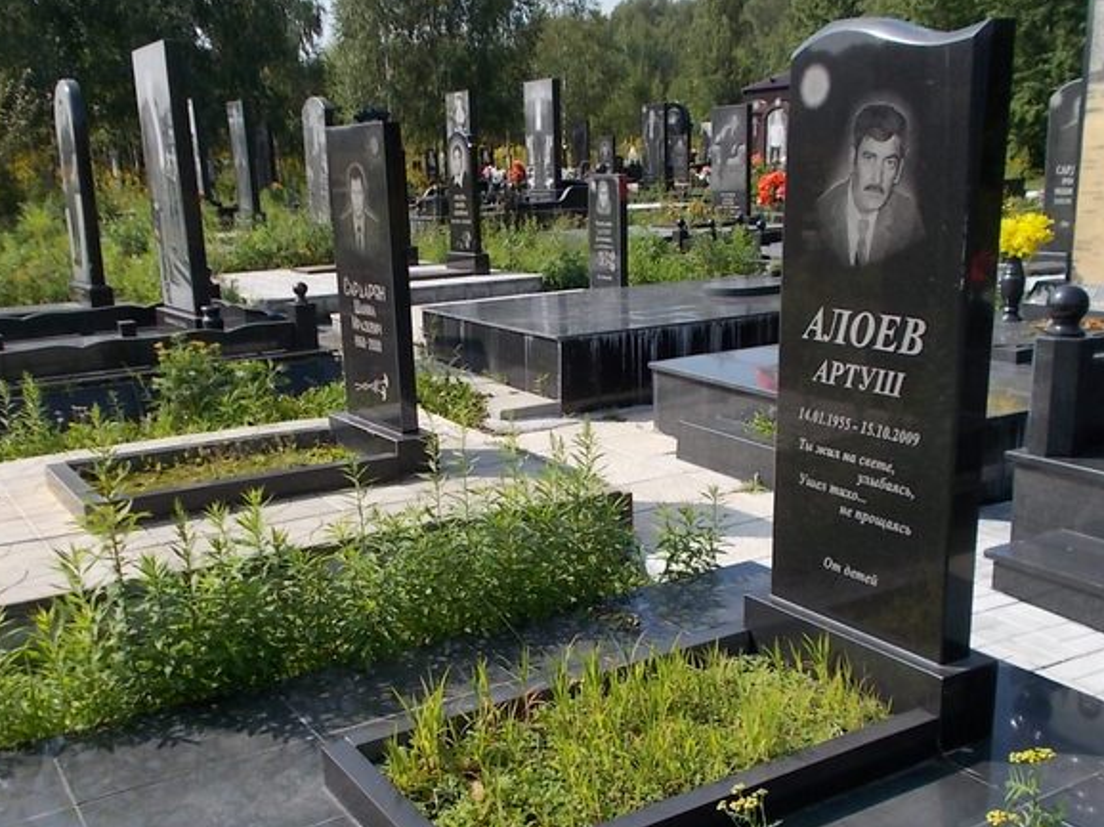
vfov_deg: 39.5
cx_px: 527
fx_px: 1148
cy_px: 487
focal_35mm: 36
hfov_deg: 51.4
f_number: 8
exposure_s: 1/125
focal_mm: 4.6
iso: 80
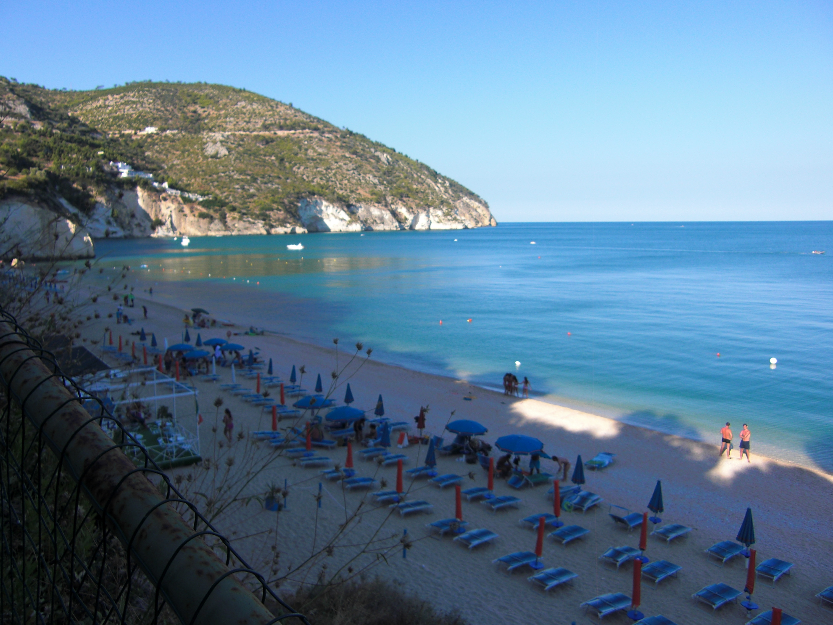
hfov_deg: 63.4
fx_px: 674
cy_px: 312
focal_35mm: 28
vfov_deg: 49.7
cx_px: 416
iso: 50
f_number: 7
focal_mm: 4.9
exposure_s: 1/125
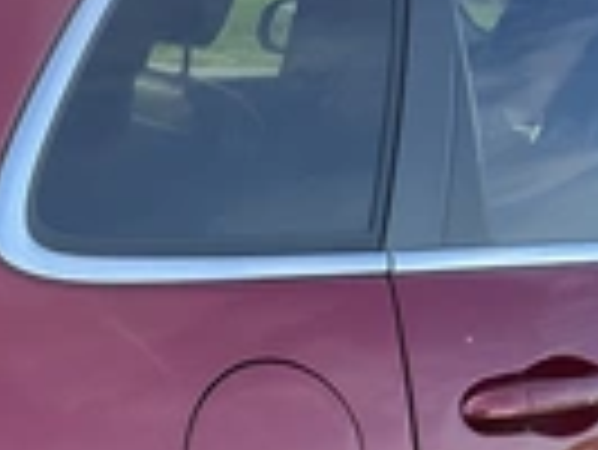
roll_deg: +1.2
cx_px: -243
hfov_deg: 20.6
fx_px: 1452
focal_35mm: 84
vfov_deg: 16.2
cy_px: 657
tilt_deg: -26.1
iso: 25
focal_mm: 3
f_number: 1.8
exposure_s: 1/386
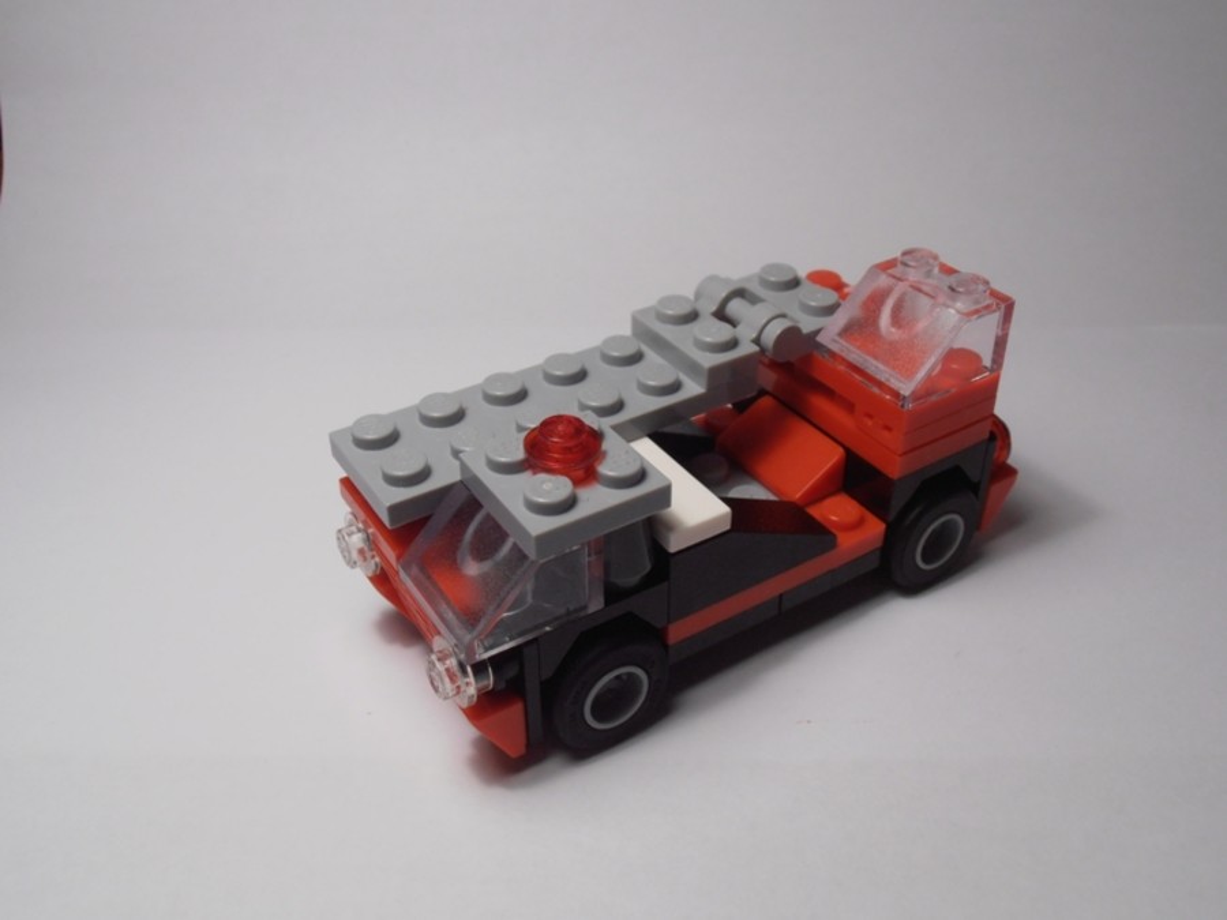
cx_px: 614
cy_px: 460
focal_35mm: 37
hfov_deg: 50.1
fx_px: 1312
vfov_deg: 38.7
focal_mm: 6.61
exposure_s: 1/80
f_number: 3.9
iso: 100
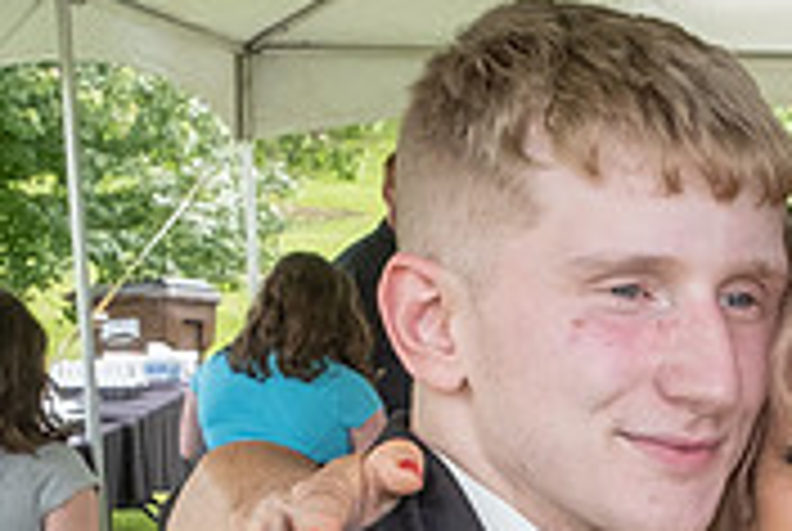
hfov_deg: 15.3
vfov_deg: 10.1
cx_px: 715
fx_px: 2909
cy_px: 821
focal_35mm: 132
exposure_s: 1/250
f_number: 9
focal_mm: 16
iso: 640
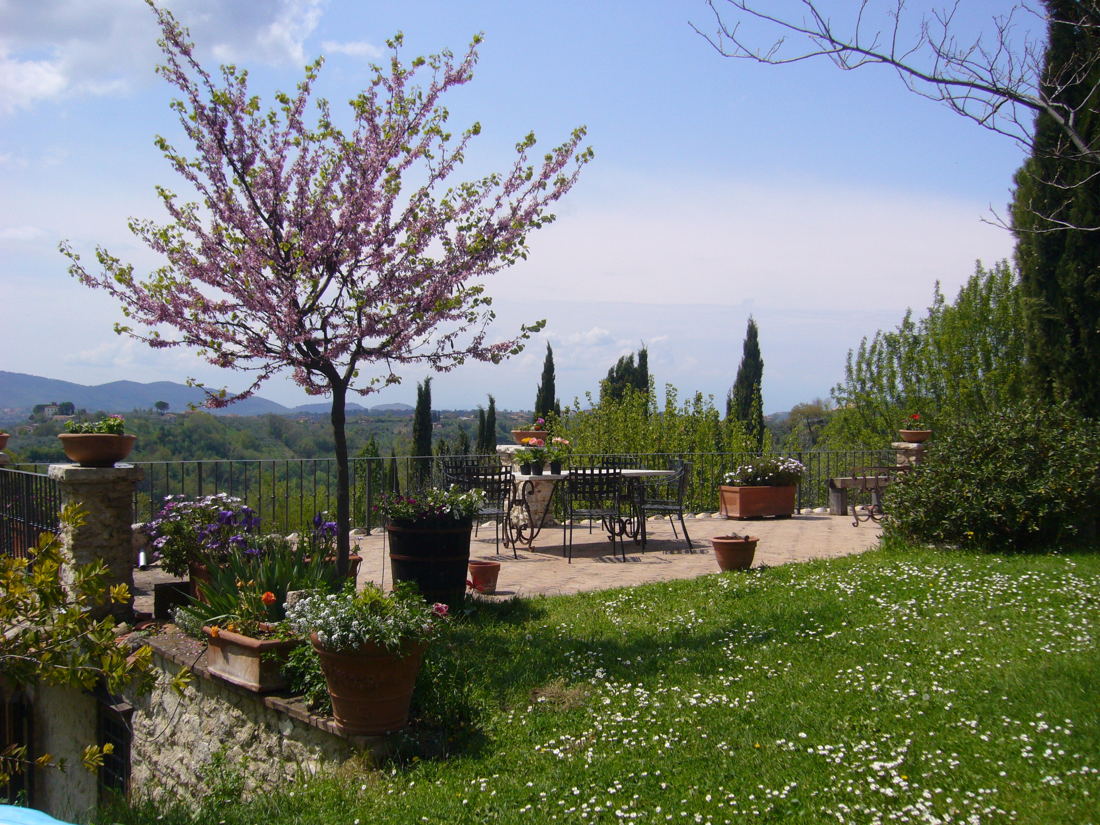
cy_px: 412
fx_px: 1112
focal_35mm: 35
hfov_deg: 52.6
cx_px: 550
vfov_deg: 40.7
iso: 80
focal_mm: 5.8
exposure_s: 1/500
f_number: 5.6
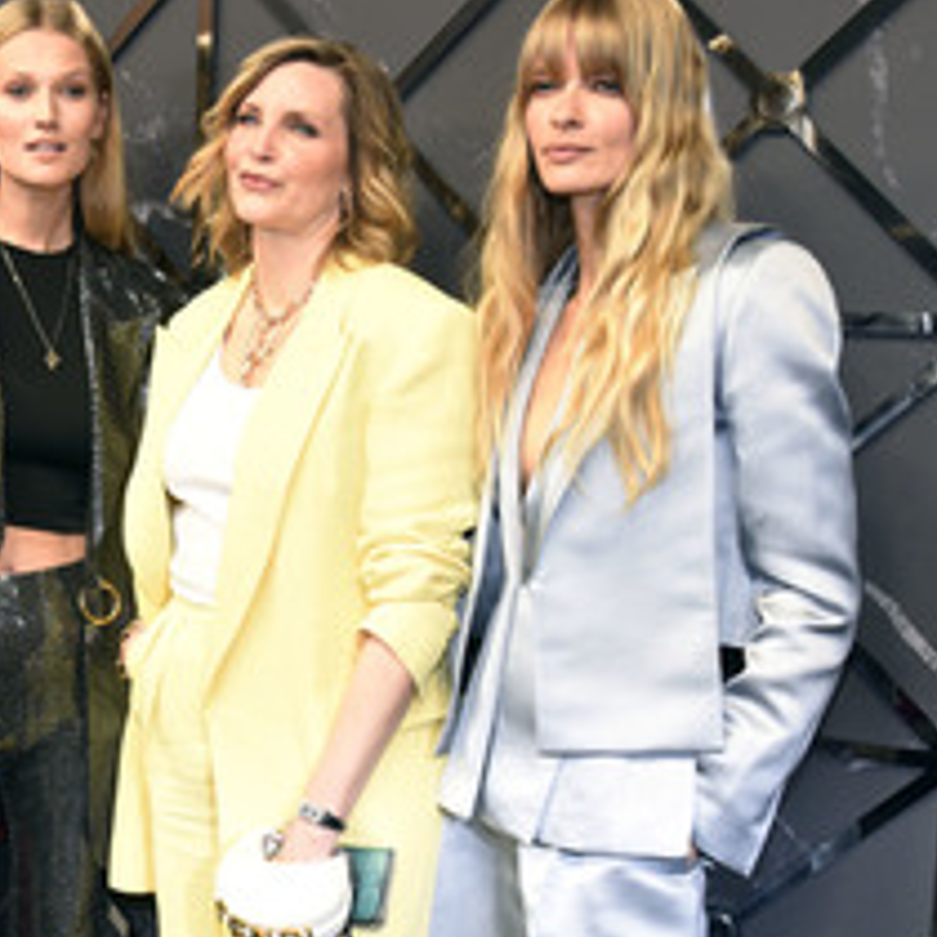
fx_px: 1899
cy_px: 558
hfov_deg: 26.9
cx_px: 127
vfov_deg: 27.7
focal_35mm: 62
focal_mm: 34
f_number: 6.3
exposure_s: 1/60
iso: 1600
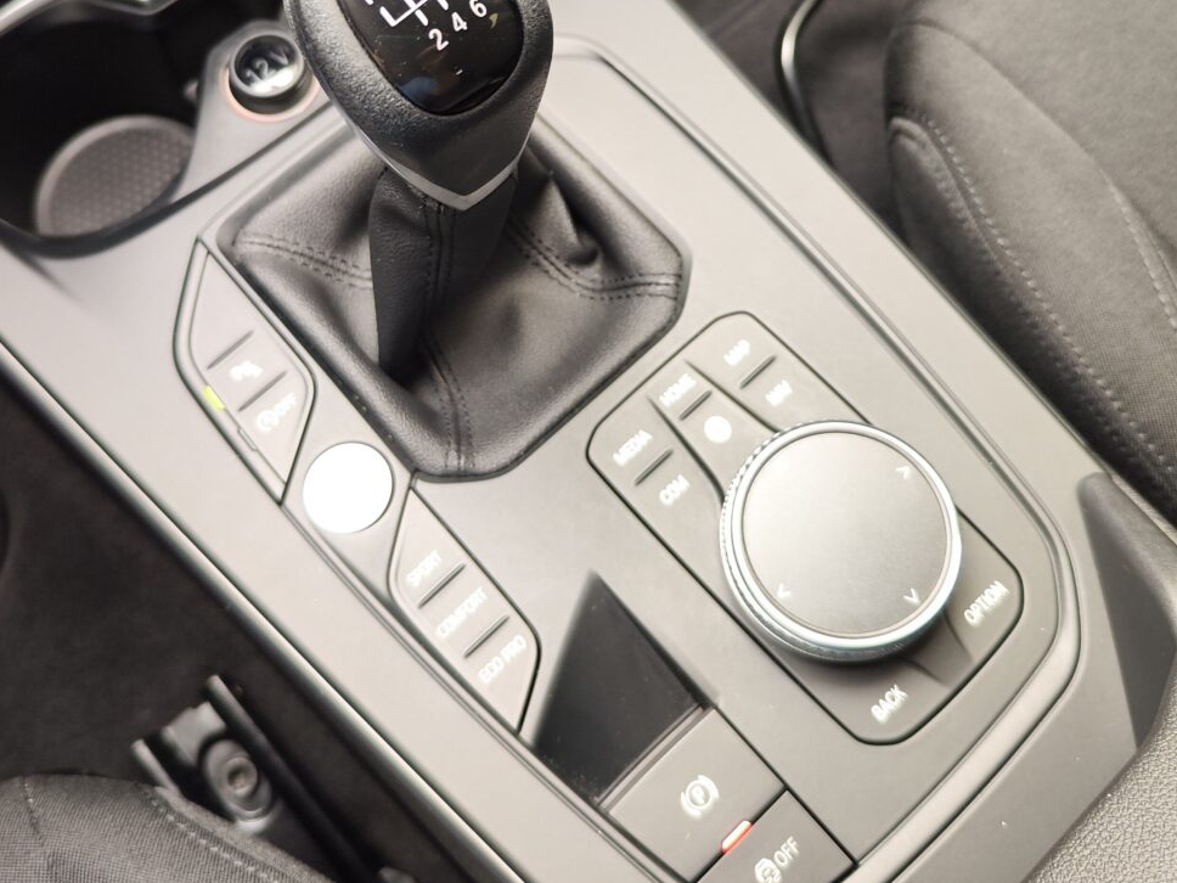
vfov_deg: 36.9
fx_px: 1292
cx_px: 547
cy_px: 227
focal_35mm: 38
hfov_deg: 48.9
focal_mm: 7.01
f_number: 1.69
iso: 954
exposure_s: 1/50
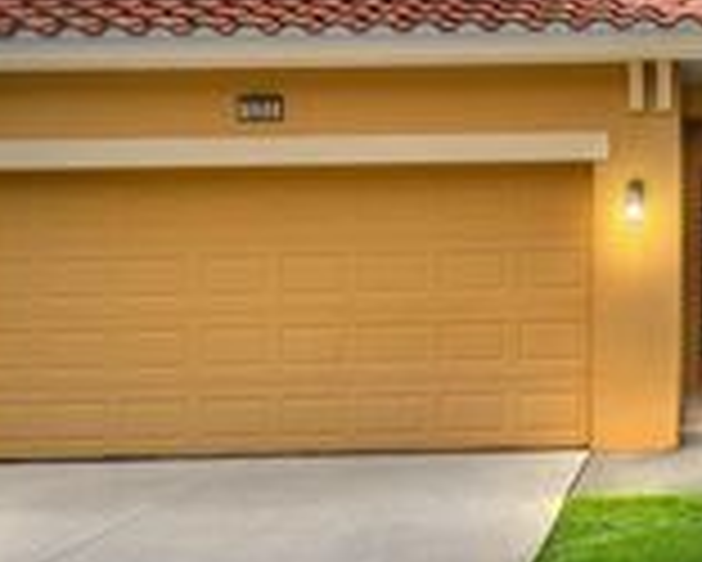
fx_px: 1029
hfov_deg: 33.9
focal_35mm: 50
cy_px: 209
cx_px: 724
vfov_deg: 30.4
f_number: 6.3
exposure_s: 1/250
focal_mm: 11
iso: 100
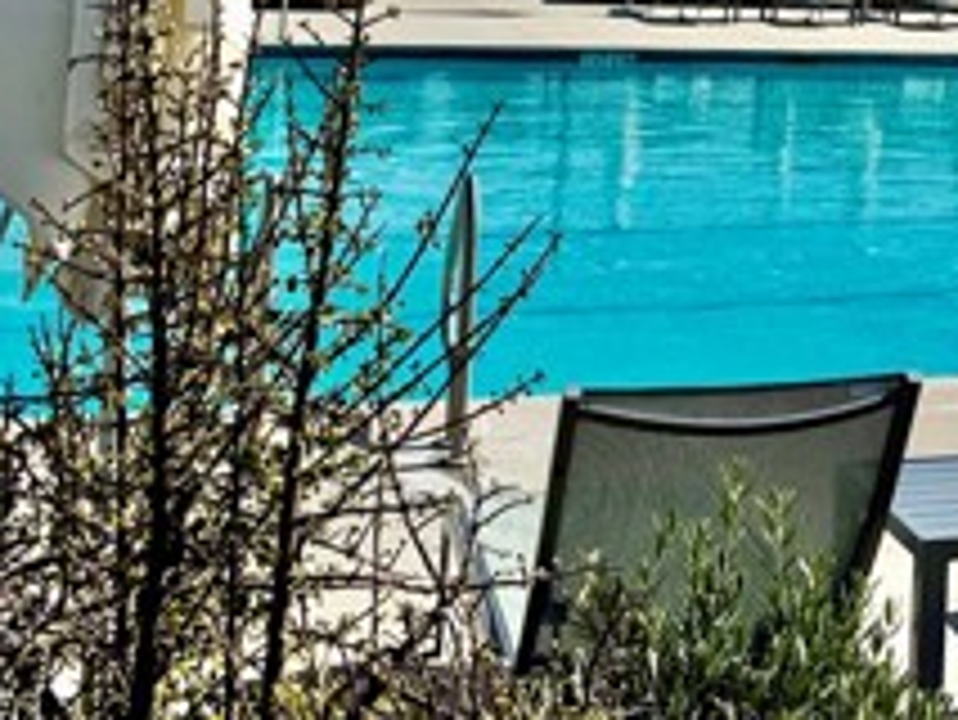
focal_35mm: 72
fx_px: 1994
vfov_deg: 19.0
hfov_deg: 25.7
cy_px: -202
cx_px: 954
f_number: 1.78
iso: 80
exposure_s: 1/10417
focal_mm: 6.76
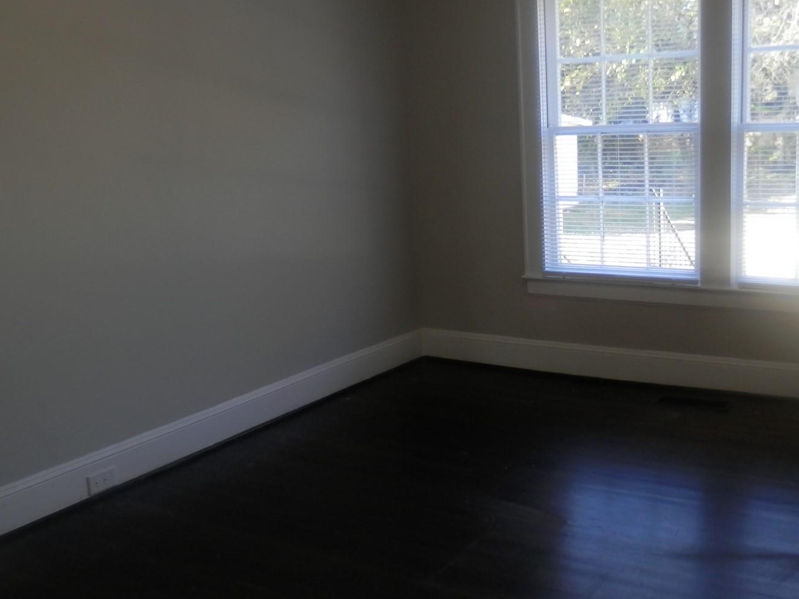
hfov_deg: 47.0
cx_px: 538
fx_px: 900
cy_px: 299
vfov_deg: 36.8
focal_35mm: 39
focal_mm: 4.5
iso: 80
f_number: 3
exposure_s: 1/40
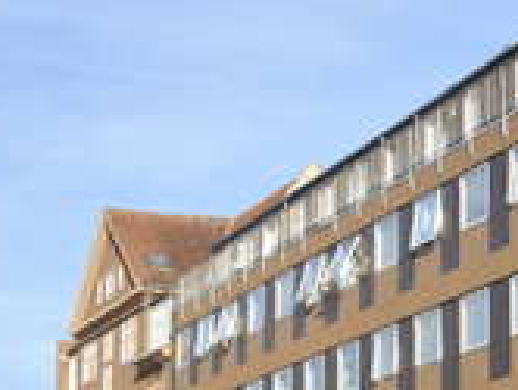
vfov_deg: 11.6
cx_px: 462
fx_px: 1906
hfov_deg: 15.3
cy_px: 328
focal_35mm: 127
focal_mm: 35
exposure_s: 1/200
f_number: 7.1
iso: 100
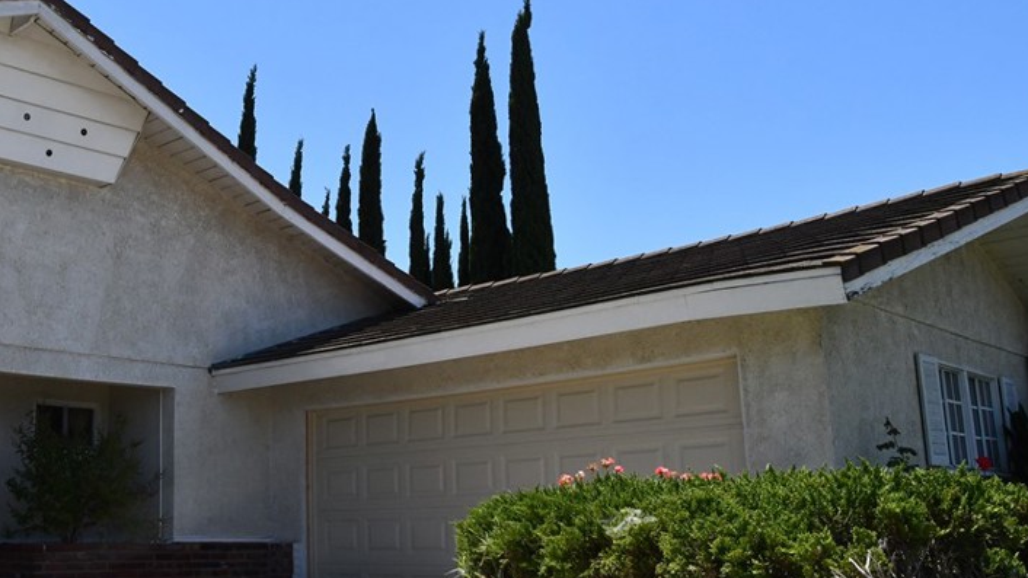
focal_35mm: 41
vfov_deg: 29.0
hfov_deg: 48.1
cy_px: 279
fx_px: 1118
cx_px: 300
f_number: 16
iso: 1000
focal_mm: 18
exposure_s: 1/1000
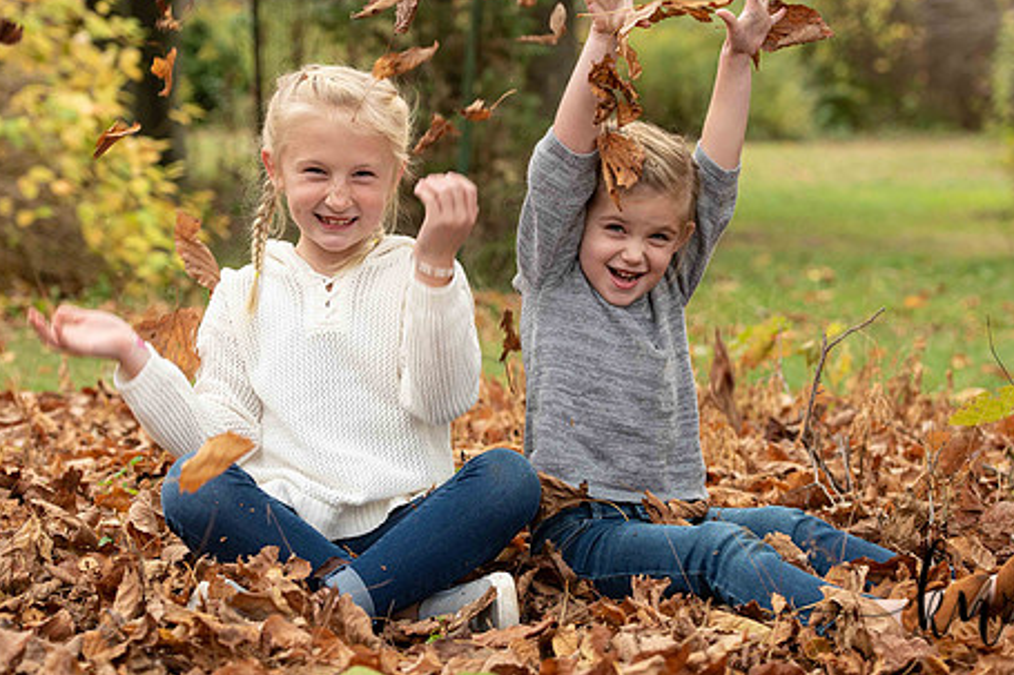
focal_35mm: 106
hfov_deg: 19.3
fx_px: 2984
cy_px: 309
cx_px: 526
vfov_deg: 12.9
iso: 400
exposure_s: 1/250
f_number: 4.5
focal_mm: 82
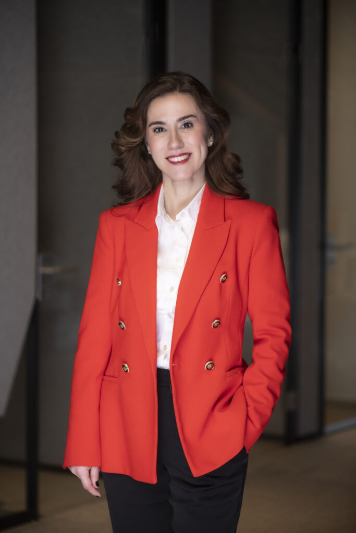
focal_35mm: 105
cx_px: 178
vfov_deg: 19.5
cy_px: 266
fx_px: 1557
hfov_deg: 13.0
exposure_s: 1/160
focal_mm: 105
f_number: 2.8
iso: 160
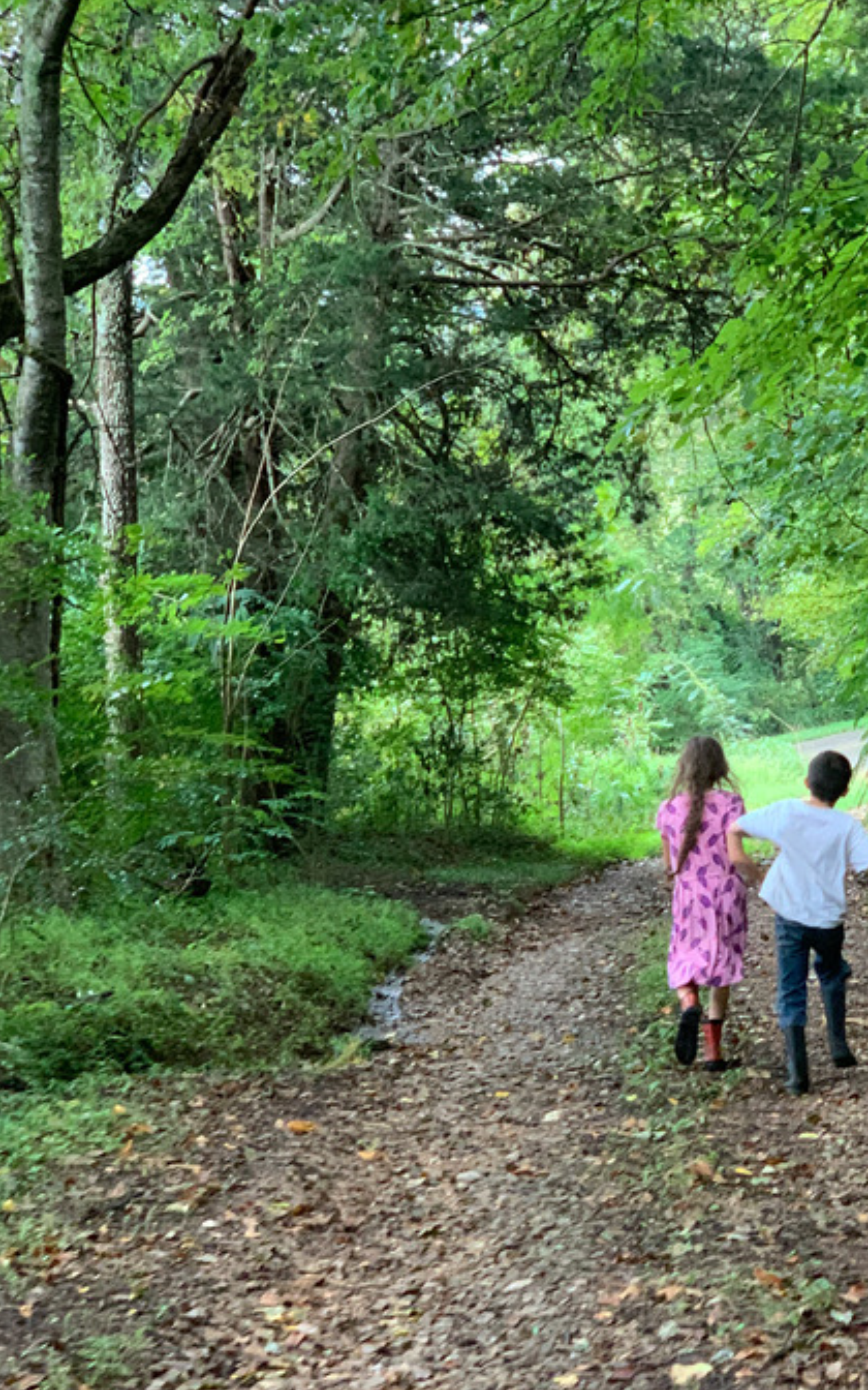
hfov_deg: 15.4
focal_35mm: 84
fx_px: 3179
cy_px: 817
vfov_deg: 24.6
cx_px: 707
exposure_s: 1/60
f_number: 2.4
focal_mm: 6
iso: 200
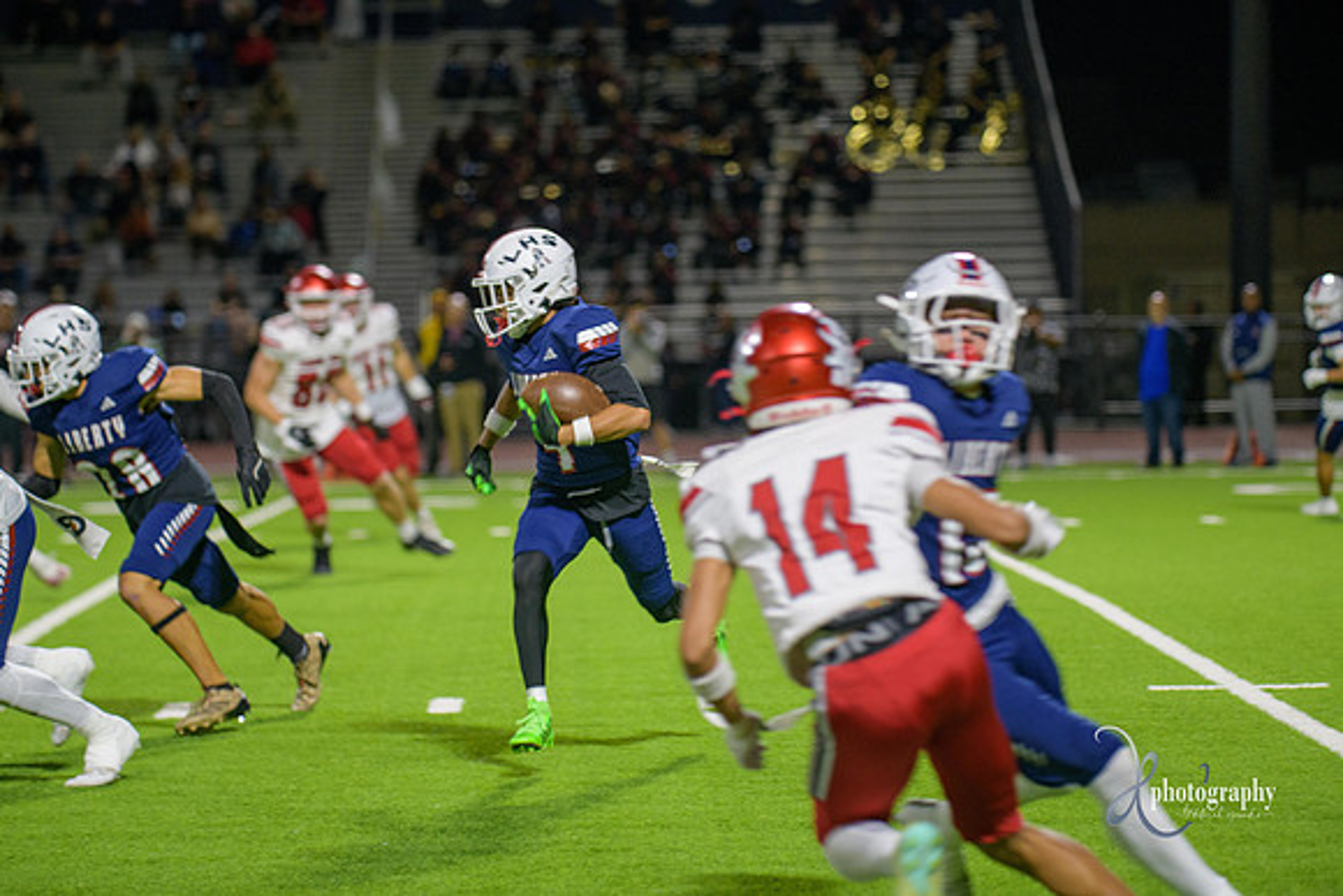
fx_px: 5783
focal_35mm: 155
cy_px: 448
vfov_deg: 8.9
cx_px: 672
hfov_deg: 13.2
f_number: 2.8
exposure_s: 1/250
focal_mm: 155
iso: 1250
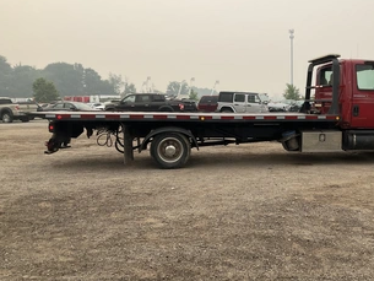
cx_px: 244
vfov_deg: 37.7
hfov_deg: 48.3
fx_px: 411
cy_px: 136
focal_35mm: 38
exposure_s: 1/545
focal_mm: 3
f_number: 1.8
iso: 25
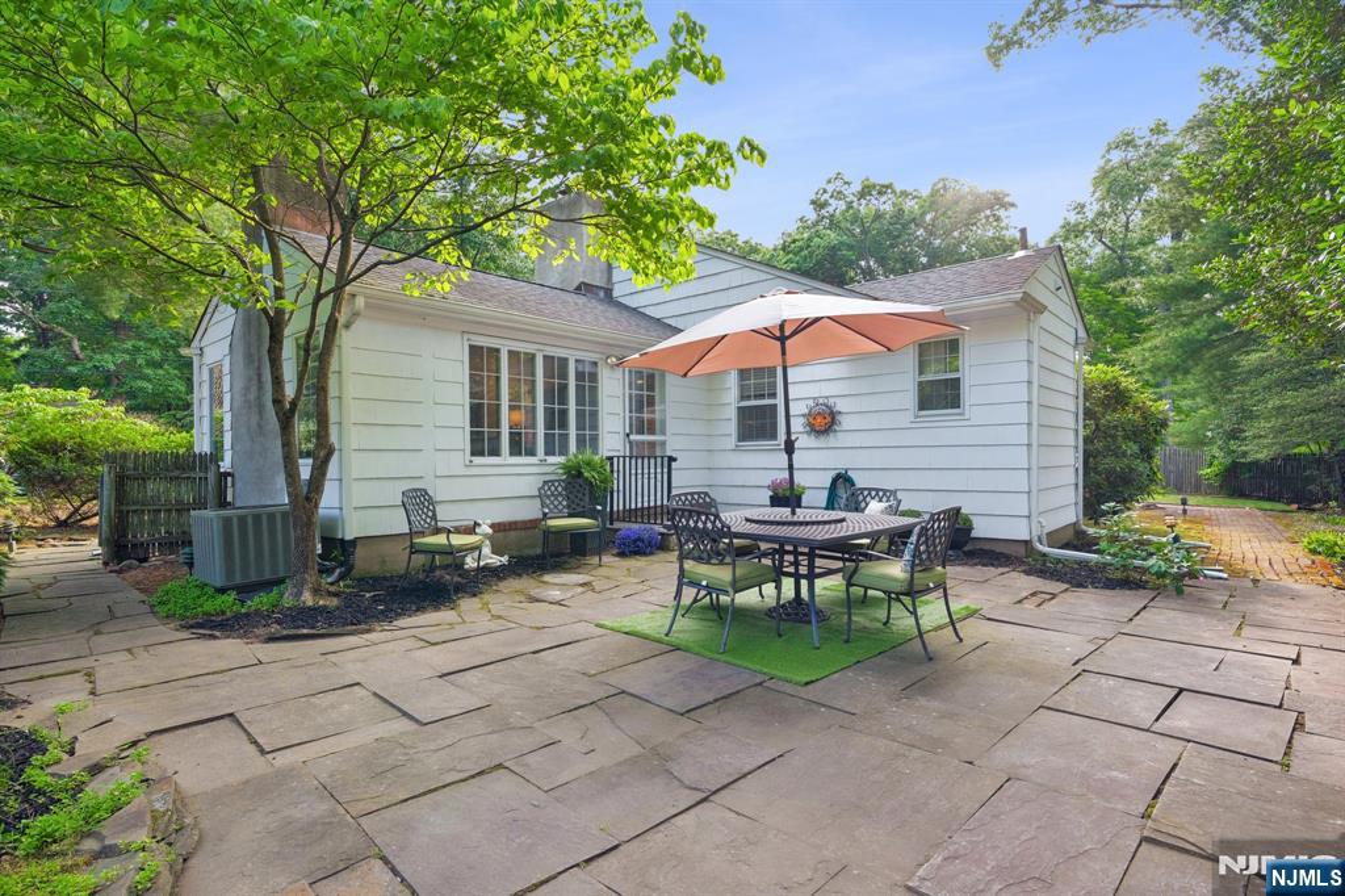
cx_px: 672
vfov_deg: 67.3
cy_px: 448
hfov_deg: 90.0
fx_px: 672
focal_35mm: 18
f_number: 5.6
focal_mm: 11.8
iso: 250
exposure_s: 1/100
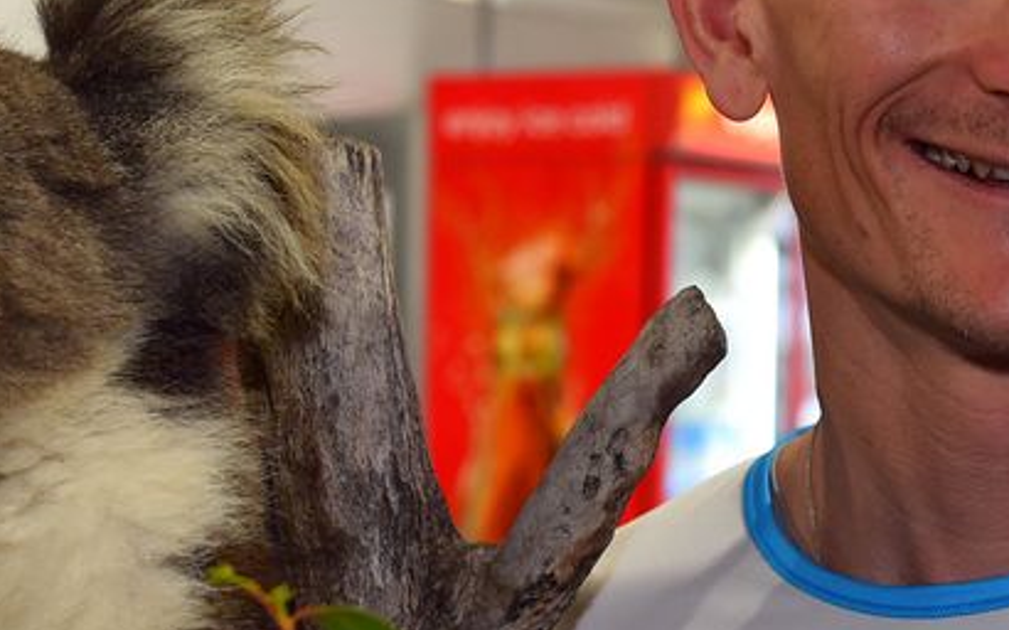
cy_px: 276
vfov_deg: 9.4
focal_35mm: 140
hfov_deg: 14.9
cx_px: 733
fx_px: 3849
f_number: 4.5
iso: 1250
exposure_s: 1/125
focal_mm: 44
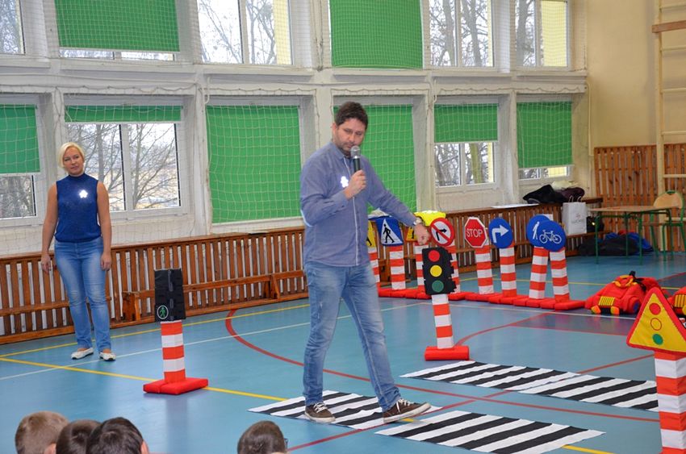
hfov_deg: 29.9
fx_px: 1284
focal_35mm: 68
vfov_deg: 20.1
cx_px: 343
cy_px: 227
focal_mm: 45
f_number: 4.8
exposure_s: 1/60
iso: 1100
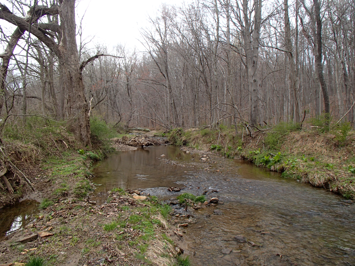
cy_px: 133
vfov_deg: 49.7
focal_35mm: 28
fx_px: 287
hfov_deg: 63.4
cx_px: 178
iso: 100
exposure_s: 1/100
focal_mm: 5
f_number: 3.9
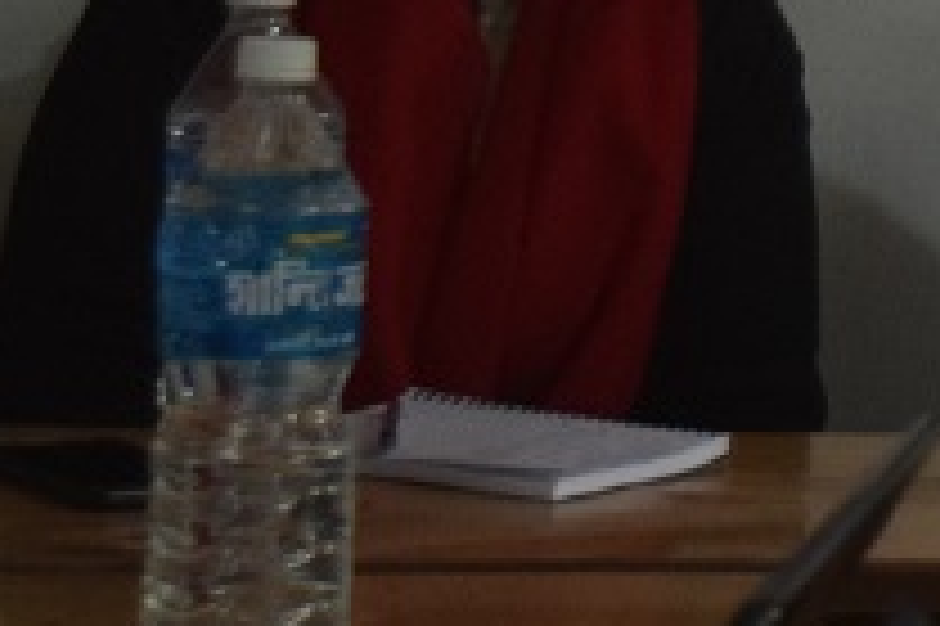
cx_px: 2087
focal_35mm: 208
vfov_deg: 6.5
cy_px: -444
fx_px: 5437
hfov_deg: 9.1
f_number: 4.2
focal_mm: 29
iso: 1800
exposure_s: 1/60
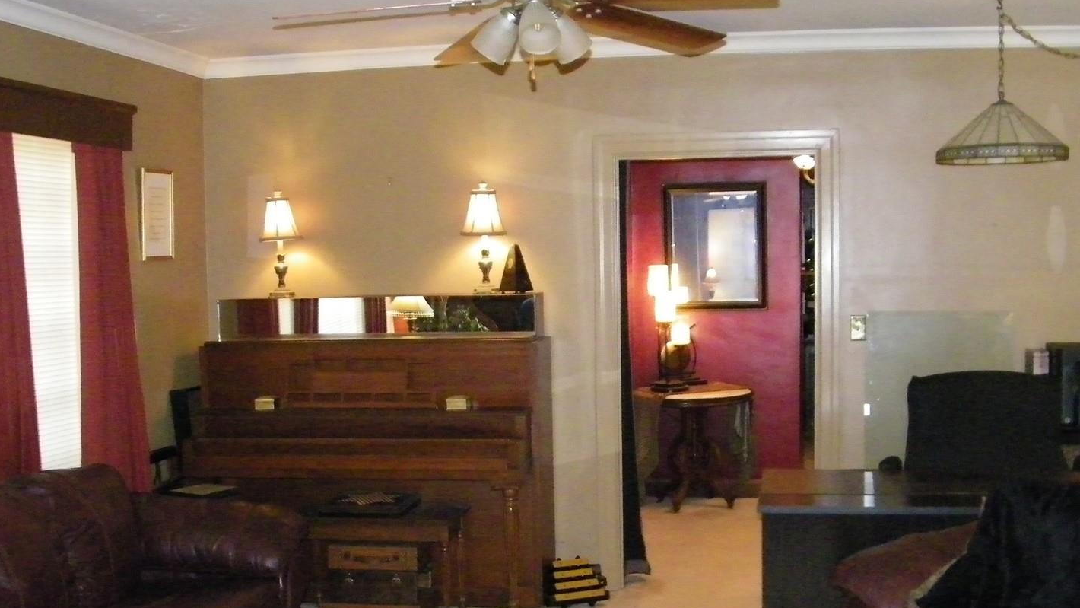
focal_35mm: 44
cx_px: 581
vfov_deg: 26.7
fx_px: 1260
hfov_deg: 46.4
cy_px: 460
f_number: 3.5
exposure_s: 1/30
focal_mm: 5
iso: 800
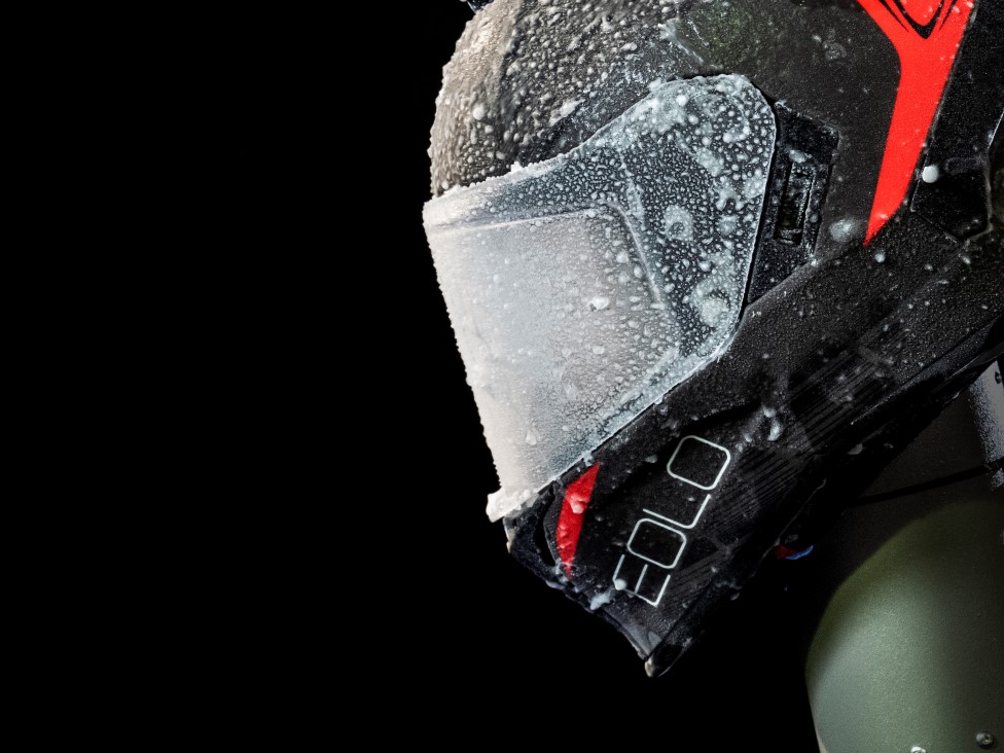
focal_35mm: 142
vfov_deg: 10.4
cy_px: 226
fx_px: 4119
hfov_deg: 13.8
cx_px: 801
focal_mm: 89
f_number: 13
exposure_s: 1/15
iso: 6400
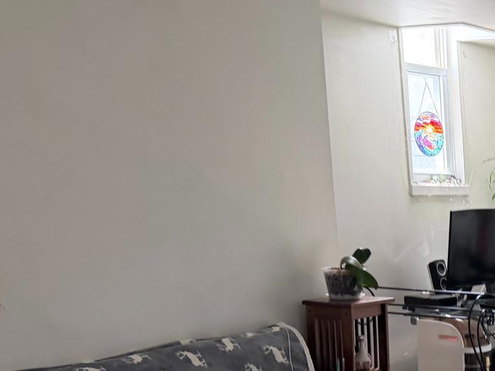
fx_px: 929
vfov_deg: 22.0
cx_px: 668
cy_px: 345
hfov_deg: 25.2
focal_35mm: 65
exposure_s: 1/60
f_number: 1.78
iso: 250
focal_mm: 6.76
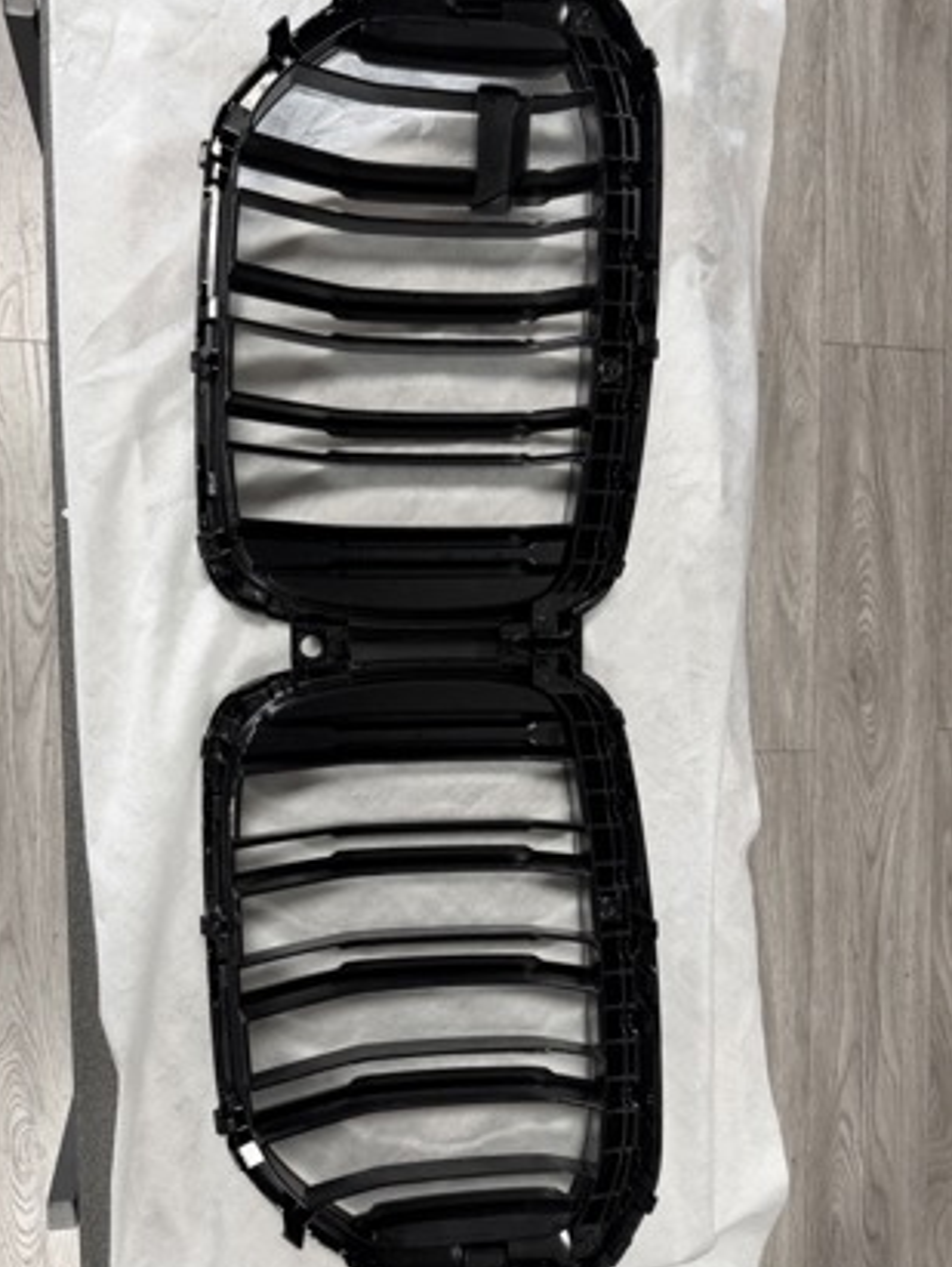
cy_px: 669
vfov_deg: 63.4
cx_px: 410
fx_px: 1025
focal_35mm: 28
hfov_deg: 49.7
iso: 200
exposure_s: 1/108
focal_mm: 6.76
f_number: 1.78
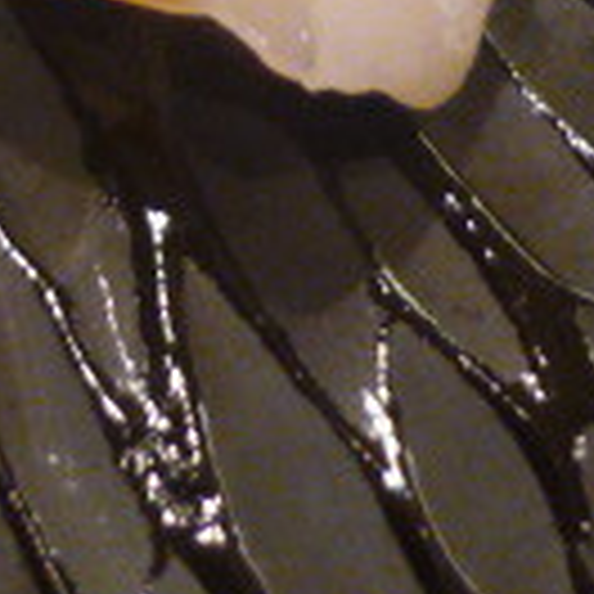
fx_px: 2737
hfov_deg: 12.2
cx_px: -27
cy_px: -418
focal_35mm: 141
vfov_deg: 11.6
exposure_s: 1/20
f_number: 2.8
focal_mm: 5.5
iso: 400
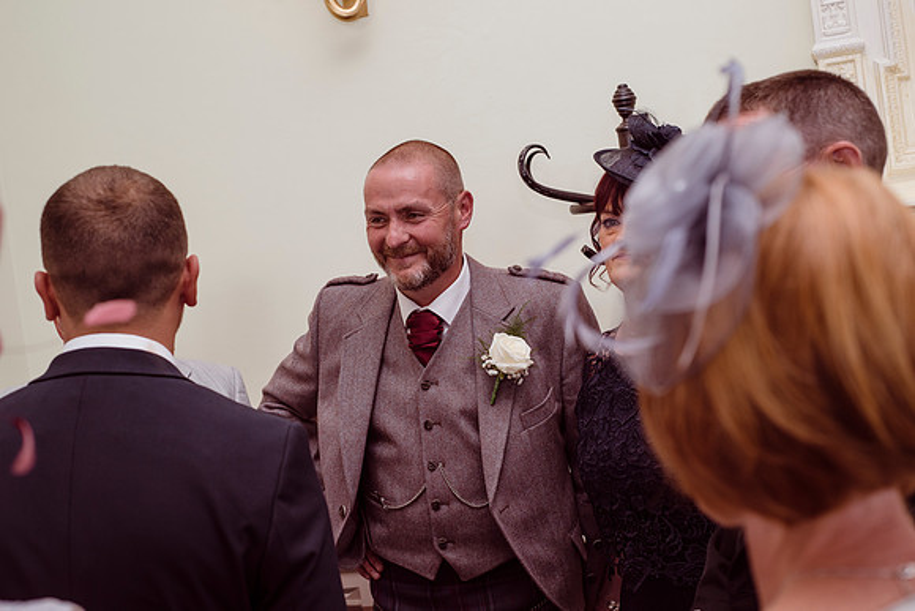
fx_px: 1271
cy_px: 306
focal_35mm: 50
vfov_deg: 27.0
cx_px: 458
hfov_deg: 39.6
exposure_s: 1/100
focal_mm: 50
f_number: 5.6
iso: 400
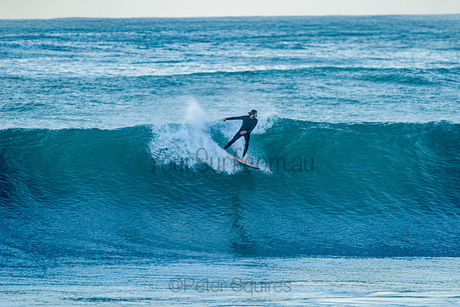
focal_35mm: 500
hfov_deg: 4.1
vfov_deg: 2.8
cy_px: 154
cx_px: 230
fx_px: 6390
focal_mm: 500
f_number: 5.6
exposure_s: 1/1600
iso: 640
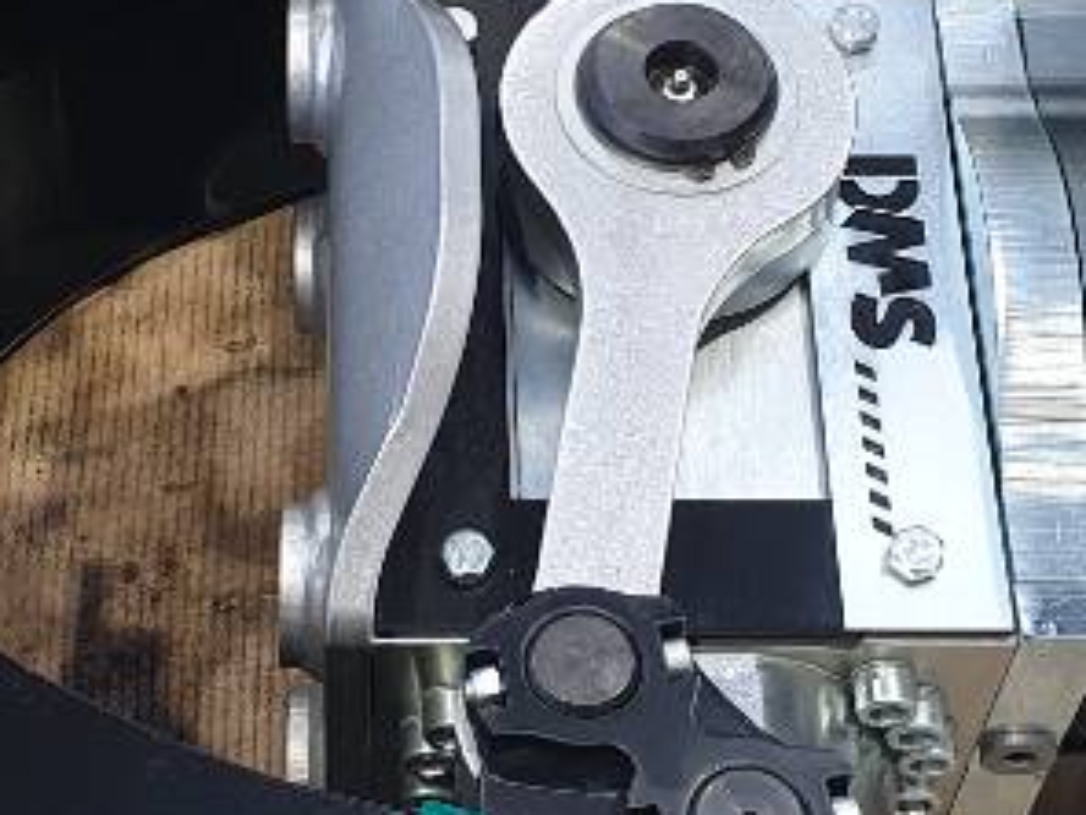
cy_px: 393
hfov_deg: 21.7
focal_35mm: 90
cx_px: 440
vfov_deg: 16.4
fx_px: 2824
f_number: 2.4
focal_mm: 4.32
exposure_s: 1/100
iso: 160
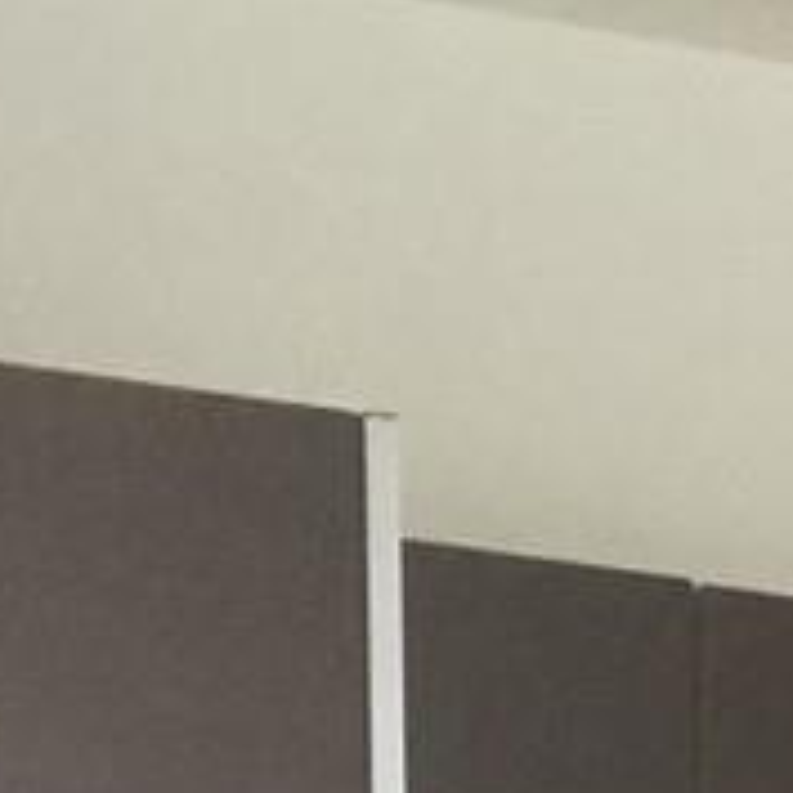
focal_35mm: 232
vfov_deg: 6.8
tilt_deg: -5.6
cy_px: 2392
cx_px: 1725
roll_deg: -1.2
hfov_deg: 7.2
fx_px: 6013
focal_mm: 4.15
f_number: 2.2
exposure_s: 1/30
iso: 40
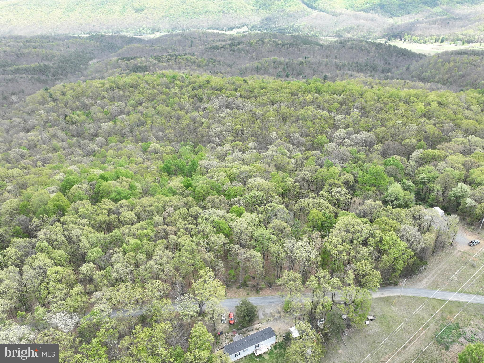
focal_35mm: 24
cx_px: 242
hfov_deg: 71.6
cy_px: 182
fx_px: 335
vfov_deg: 56.8
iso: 150
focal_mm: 12.29
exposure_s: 1/320
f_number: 2.8
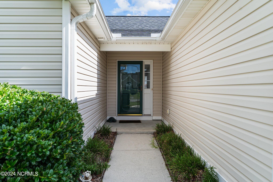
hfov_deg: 65.5
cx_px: 136
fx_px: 212
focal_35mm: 28
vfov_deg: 46.4
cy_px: 91
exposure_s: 1/500
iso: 160
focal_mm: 28
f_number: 5
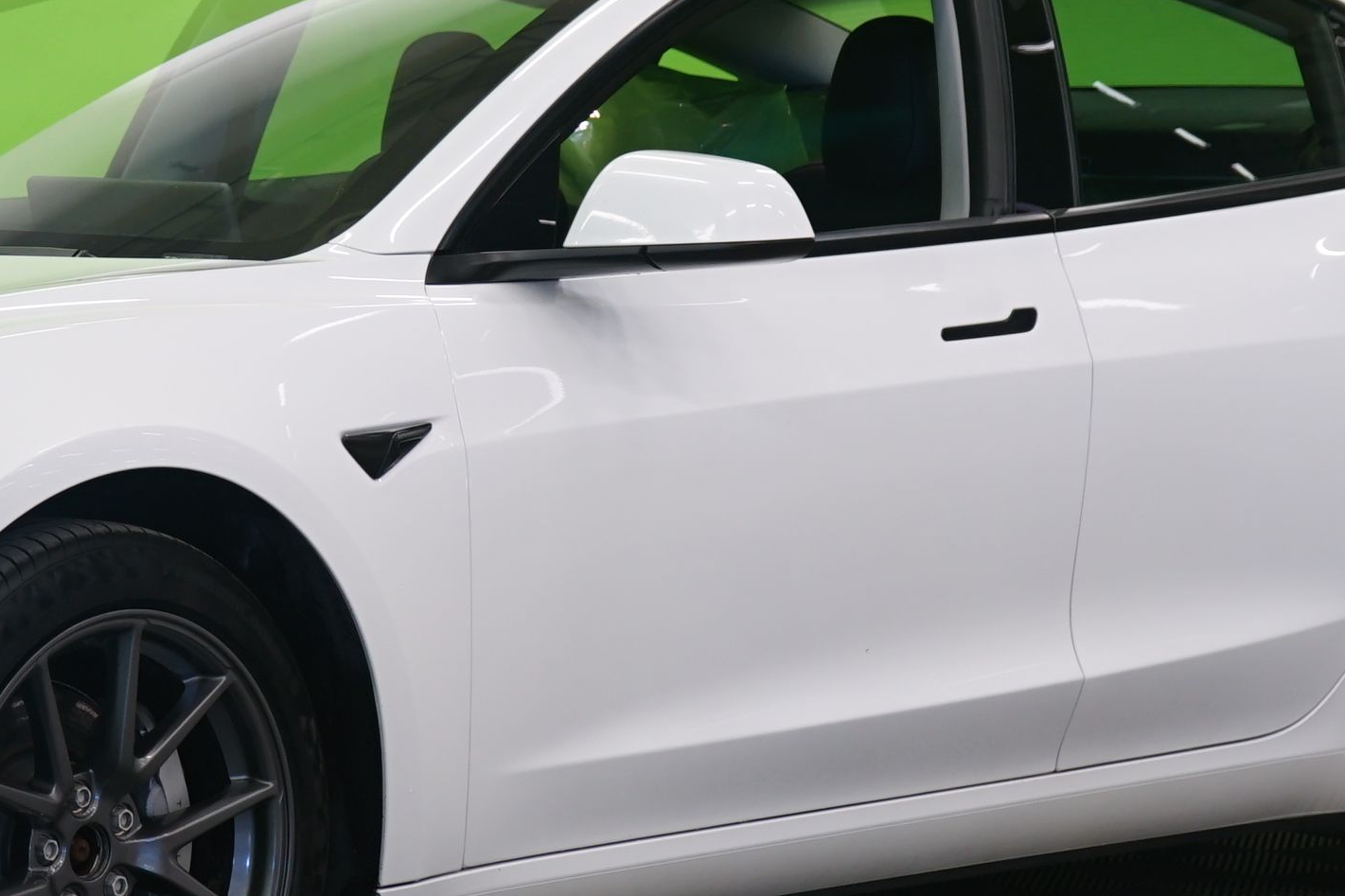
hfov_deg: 15.3
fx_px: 4968
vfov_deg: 10.3
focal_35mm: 133
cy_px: 255
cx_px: 245
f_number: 5
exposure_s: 1/10
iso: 400
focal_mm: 48
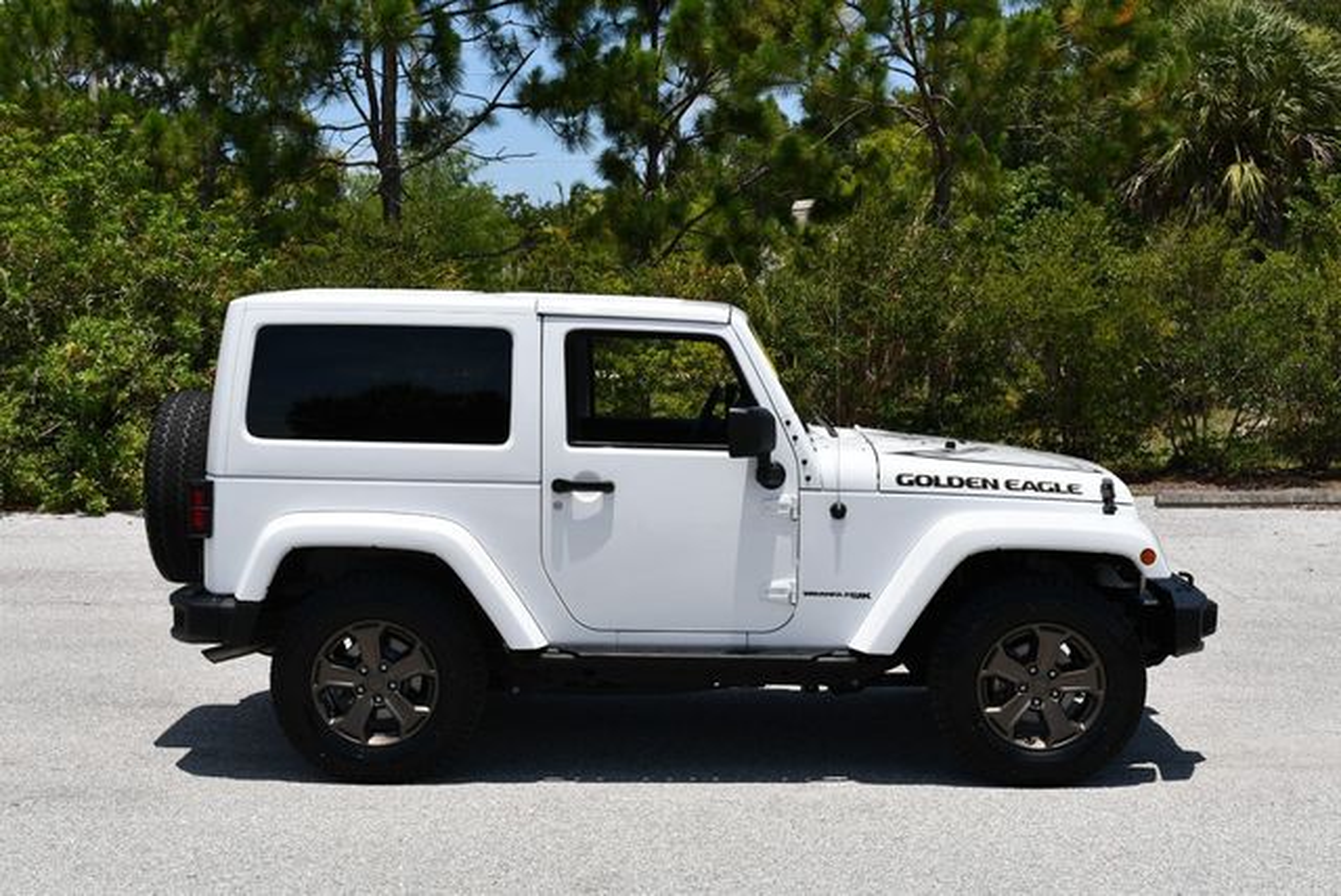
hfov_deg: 38.2
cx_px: 670
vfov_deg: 26.0
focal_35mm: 52
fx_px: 1939
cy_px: 448
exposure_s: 1/320
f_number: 9
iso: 100
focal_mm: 26
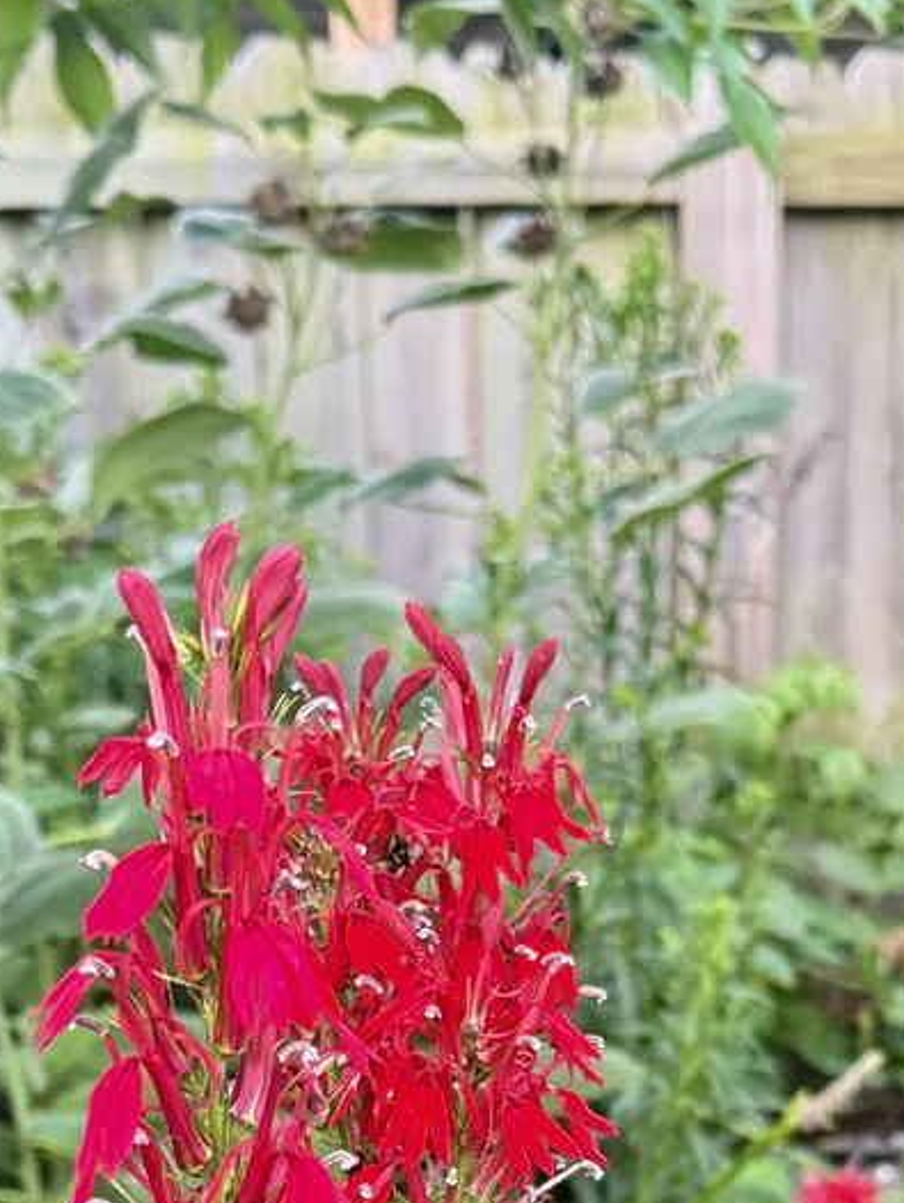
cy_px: 1292
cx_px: 588
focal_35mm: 73
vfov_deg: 25.0
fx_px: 2540
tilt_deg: -15.6
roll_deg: -0.9
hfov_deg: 20.1
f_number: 1.78
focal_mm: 6.76
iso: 400
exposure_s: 1/60
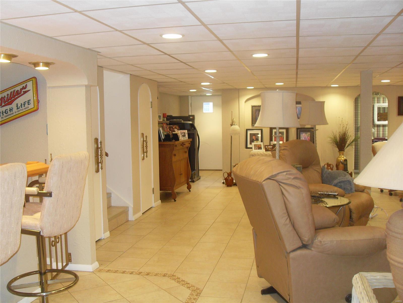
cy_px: 152
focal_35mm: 37
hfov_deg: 50.1
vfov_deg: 38.7
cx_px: 202
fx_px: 431
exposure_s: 1/8
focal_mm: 6.3
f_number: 2.8
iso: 160
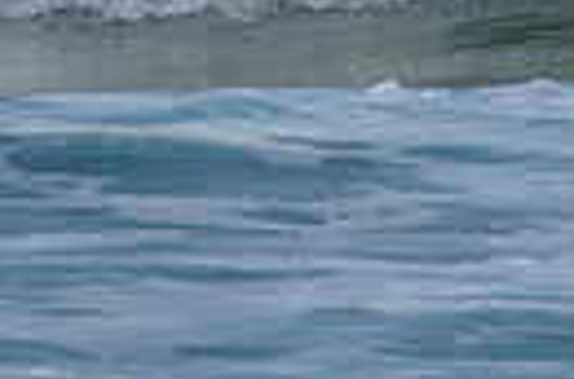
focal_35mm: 2237
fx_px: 35581
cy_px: -293
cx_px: 499
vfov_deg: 0.6
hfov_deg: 0.9
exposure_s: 1/2000
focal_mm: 500
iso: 110
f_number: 5.6
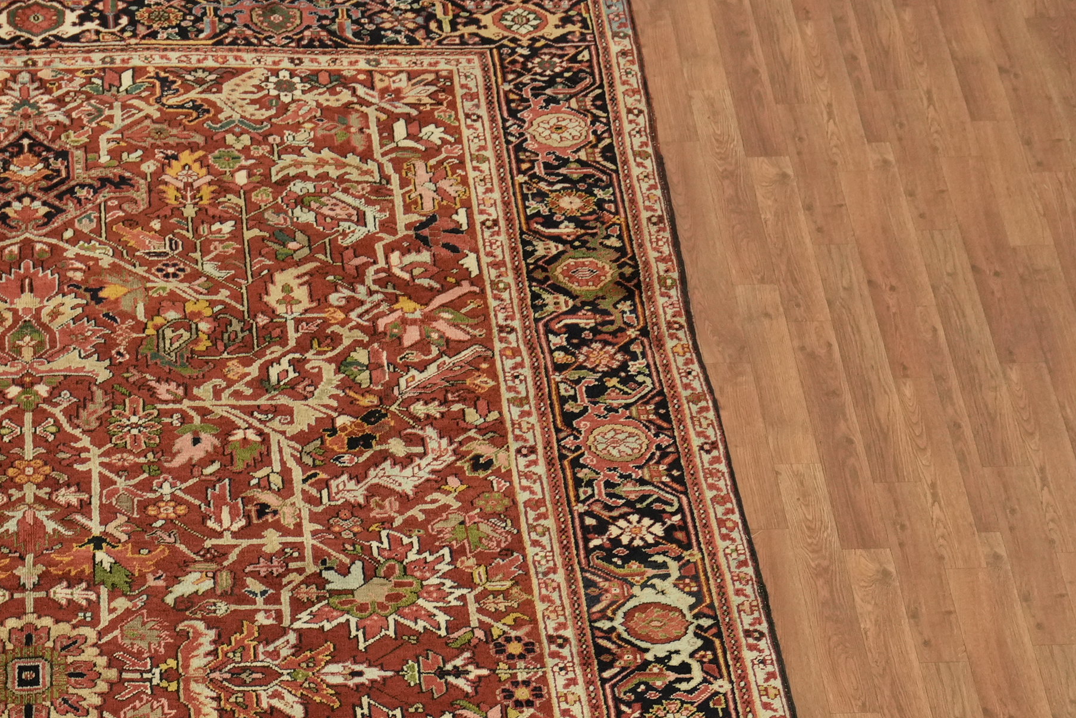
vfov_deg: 15.7
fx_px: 2511
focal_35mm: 84
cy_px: 847
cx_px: 20
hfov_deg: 23.3
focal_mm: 32
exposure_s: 1/125
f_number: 3.2
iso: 2000
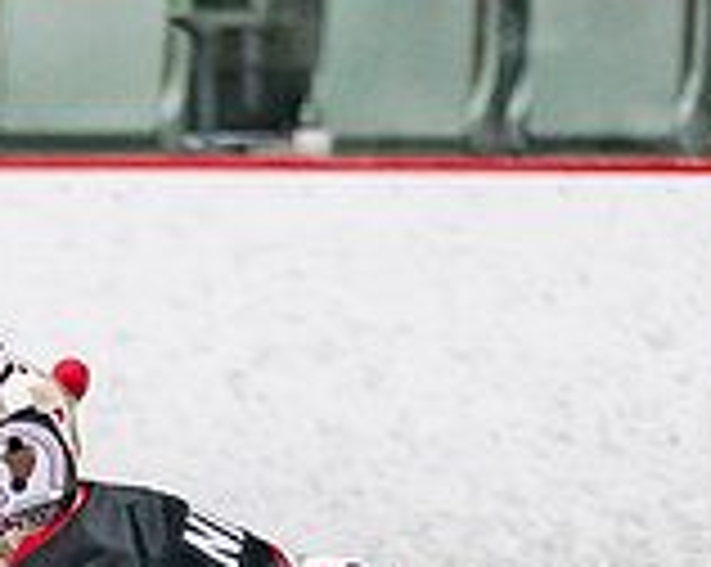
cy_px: 991
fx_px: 13724
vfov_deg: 2.4
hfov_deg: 3.0
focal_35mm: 653
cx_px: 229
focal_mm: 123
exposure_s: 1/640
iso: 1000
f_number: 2.8
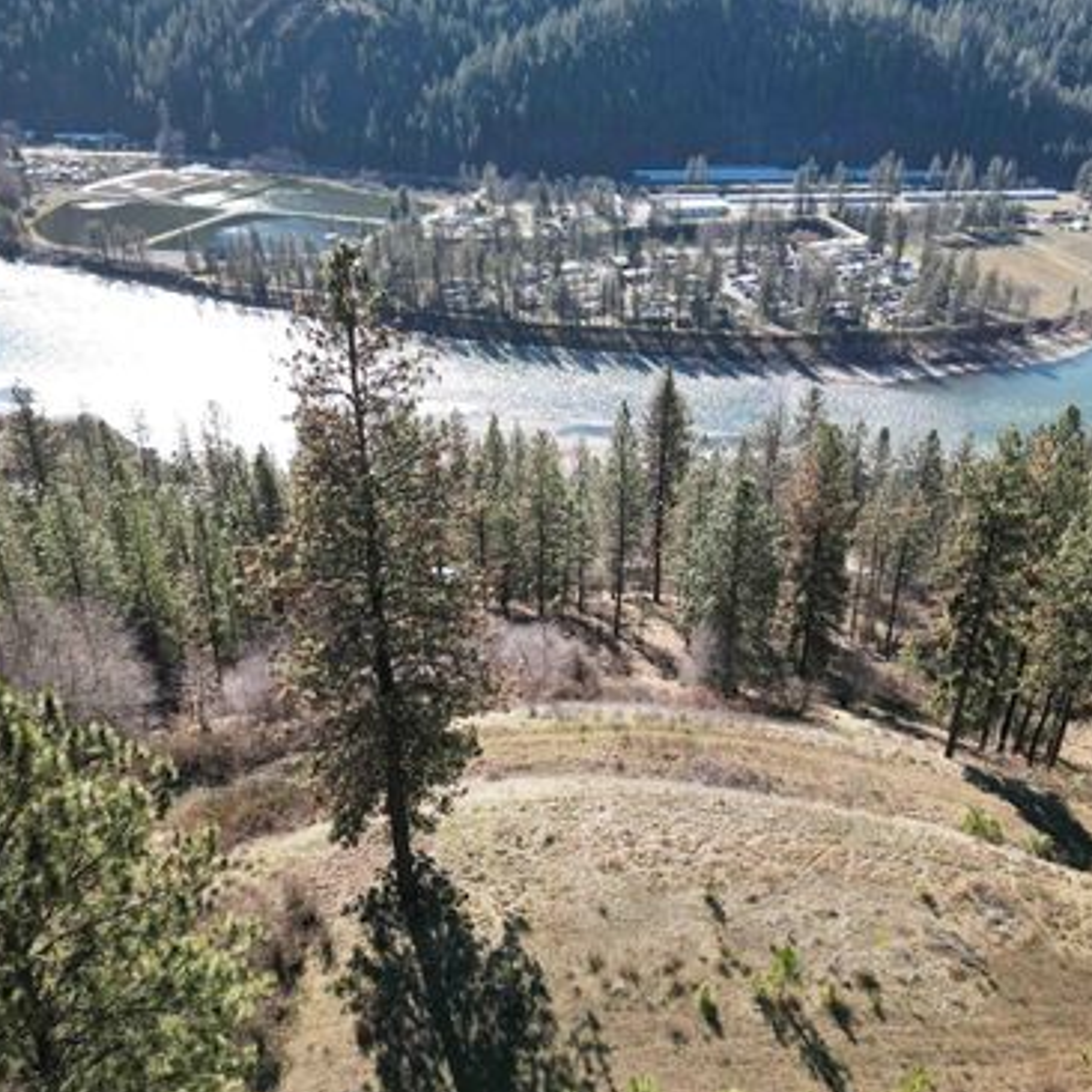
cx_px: 609
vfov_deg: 55.6
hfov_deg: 55.5
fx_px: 1035
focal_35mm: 29
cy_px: 553
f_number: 1.7
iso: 200
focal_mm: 6.72
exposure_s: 1/400
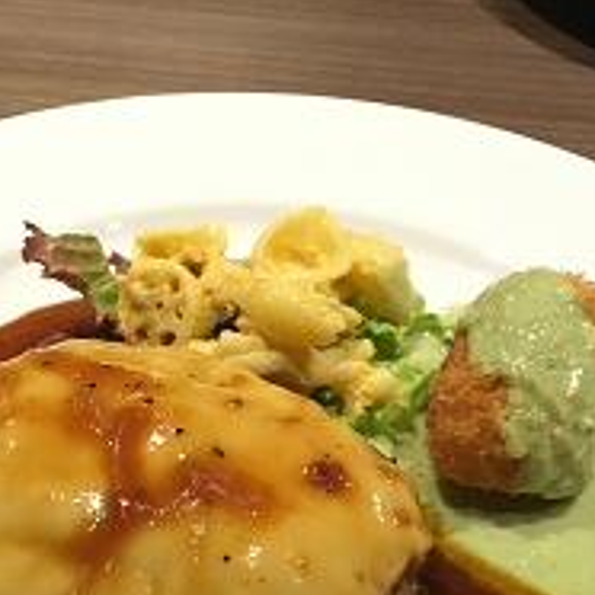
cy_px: 523
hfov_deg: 34.0
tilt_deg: -50.4
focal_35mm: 50
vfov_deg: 32.5
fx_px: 972
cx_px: 277
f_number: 2.2
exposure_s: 1/15
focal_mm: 4.15
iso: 320
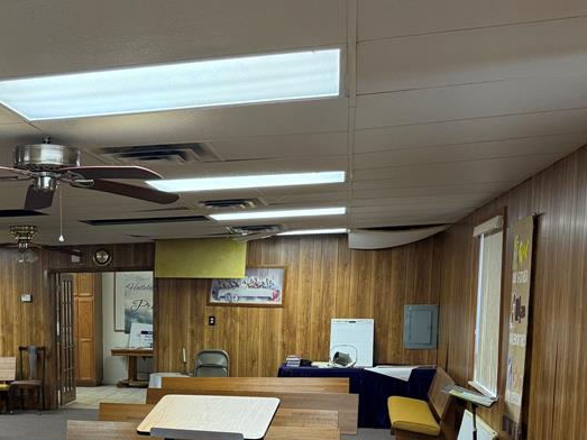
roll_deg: +0.2
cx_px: 86
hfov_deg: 38.3
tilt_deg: -6.8
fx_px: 797
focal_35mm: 47
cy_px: 395
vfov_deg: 29.6
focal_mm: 6.76
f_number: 1.78
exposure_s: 1/120
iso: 250
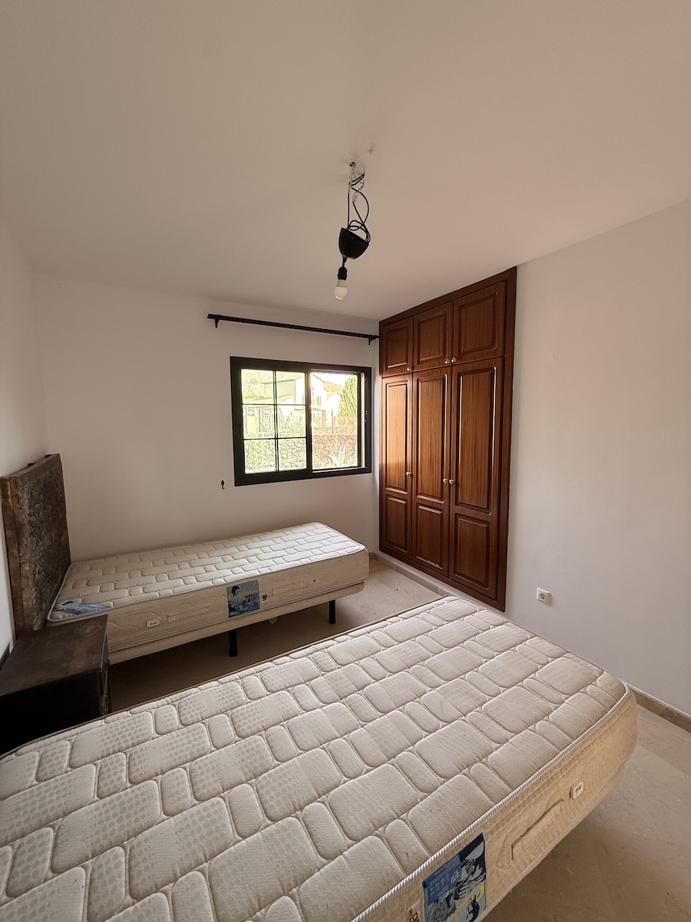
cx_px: 346
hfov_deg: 85.7
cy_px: 461
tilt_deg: -4.7
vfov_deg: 102.1
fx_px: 373
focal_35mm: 14
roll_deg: -0.2
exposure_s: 1/99
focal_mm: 2.22
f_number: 2.2
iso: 125
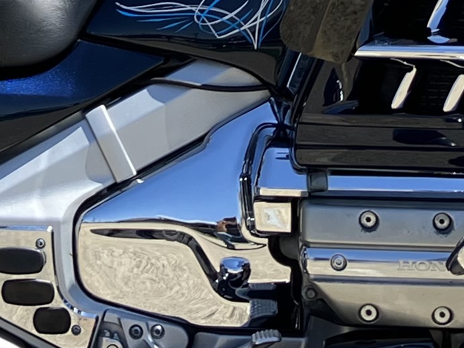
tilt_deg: +5.2
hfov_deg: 12.0
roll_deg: -0.1
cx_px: -21
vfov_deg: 8.6
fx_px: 2184
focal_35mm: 163
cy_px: -331
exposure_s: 1/747
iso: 32
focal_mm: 3.99
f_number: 1.8
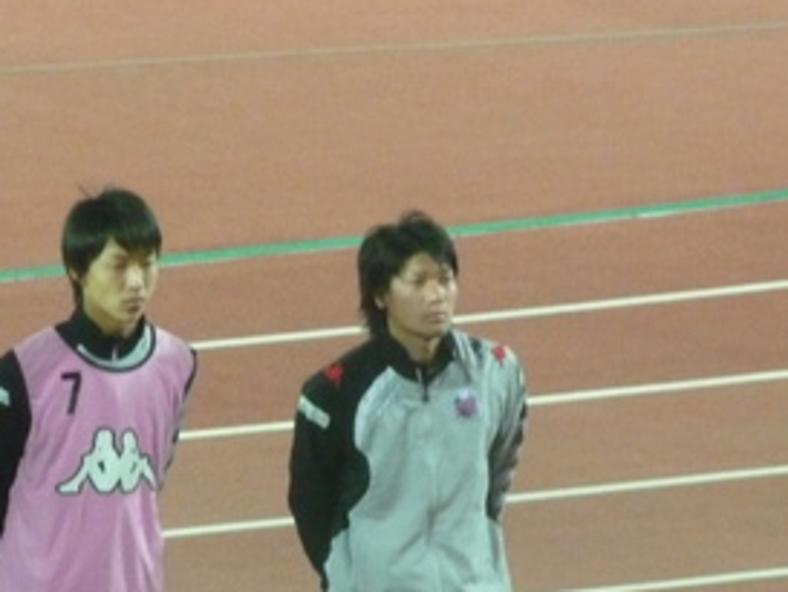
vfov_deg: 2.6
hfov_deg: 3.4
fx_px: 13277
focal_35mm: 583
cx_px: 566
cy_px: 374
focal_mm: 47
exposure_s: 1/50
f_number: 4.9
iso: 800
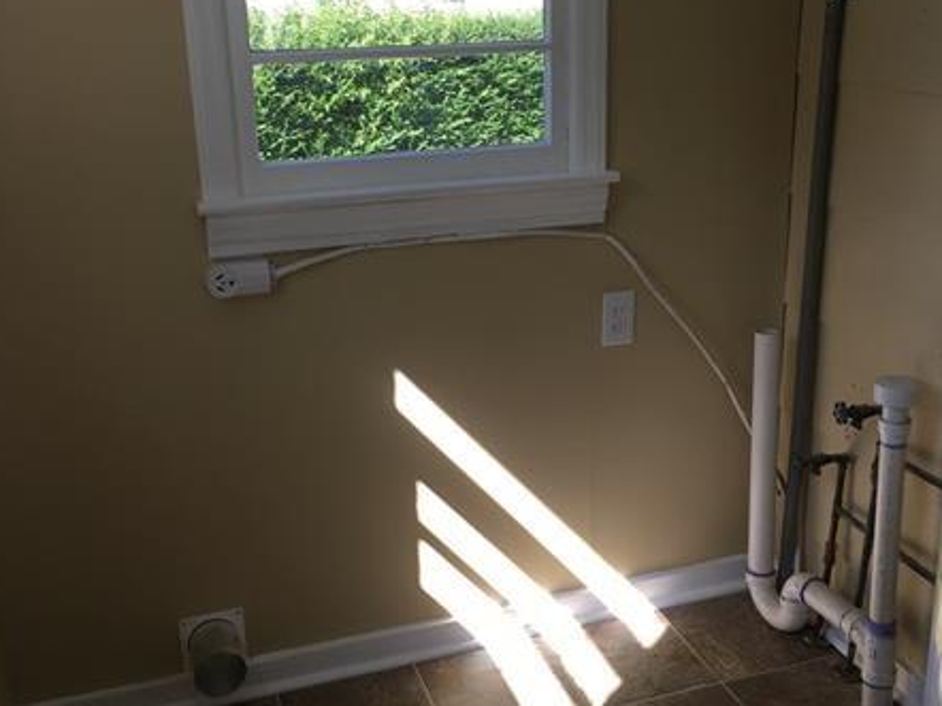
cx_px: 501
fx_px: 1142
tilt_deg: -17.7
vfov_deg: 34.3
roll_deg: +1.2
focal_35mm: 42
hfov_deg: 44.8
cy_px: 316
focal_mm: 4.15
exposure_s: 1/185
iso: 25
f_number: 2.2
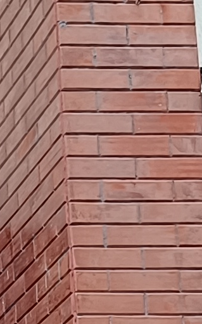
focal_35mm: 204
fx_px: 1798
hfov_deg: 5.9
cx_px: -455
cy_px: 574
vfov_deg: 9.8
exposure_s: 1/386
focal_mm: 5.59
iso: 54
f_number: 1.88
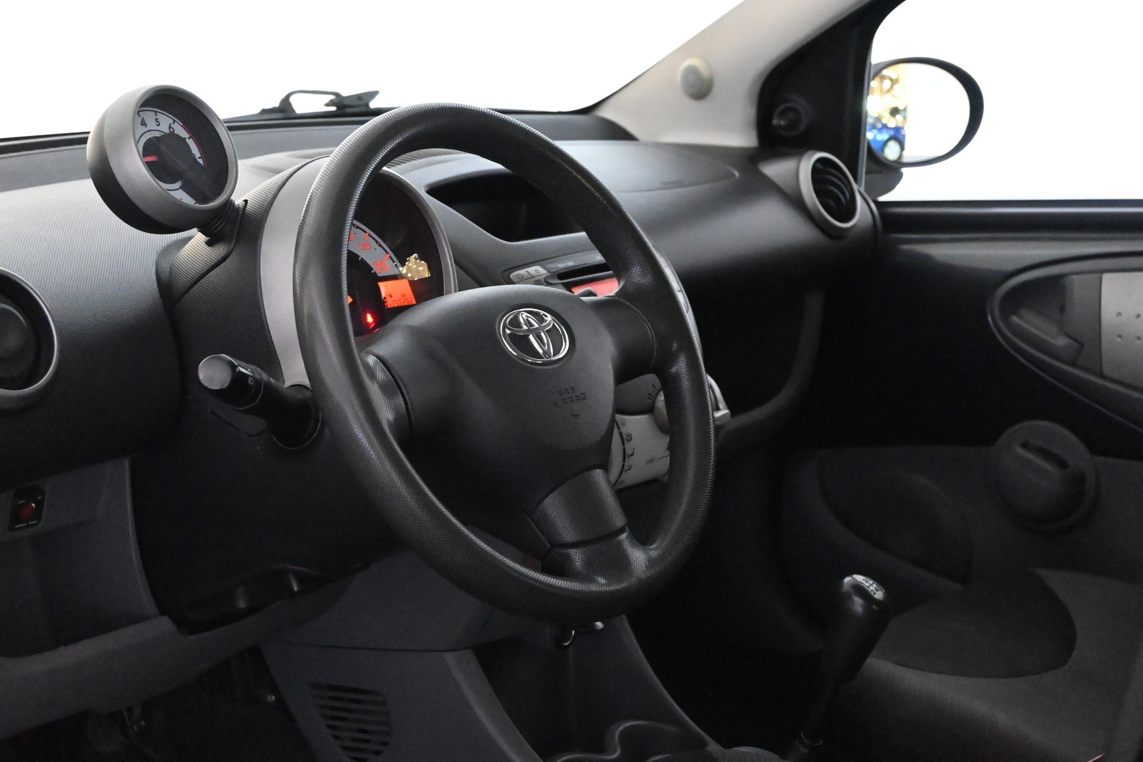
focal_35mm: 55
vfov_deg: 24.6
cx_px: 577
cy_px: 376
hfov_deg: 36.3
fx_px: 1746
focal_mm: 36
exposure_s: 1/60
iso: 14400
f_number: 5.3
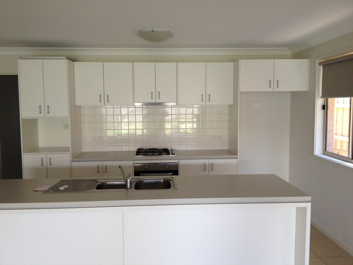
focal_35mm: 35
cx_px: 176
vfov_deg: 40.7
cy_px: 132
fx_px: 357
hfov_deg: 52.6
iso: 50
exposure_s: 1/30
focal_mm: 4.28
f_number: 2.4
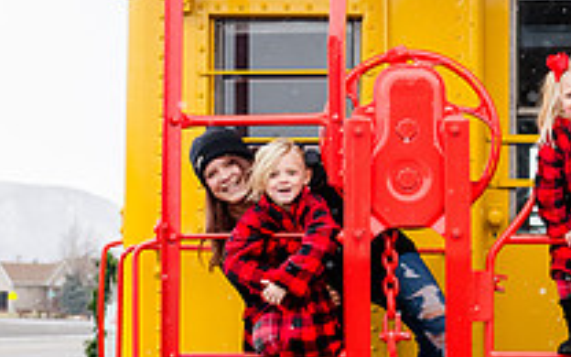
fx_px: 2614
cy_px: 128
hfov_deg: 12.3
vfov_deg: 7.8
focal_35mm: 168
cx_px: 579
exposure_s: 1/640
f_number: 5
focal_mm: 55
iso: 800
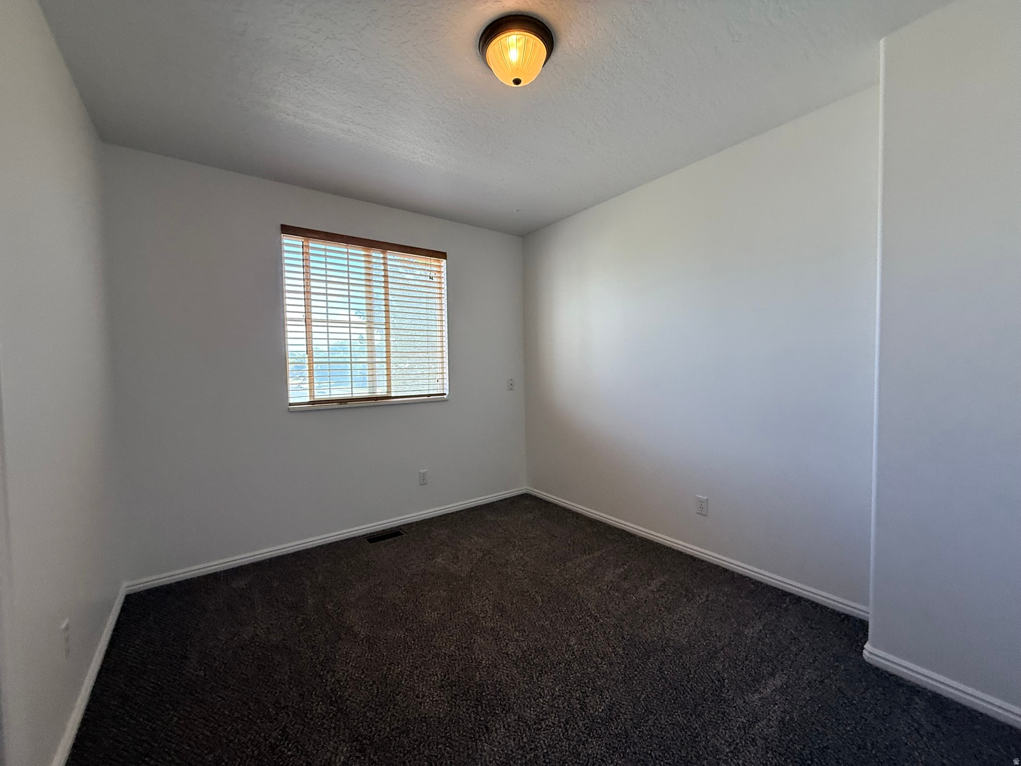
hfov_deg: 102.1
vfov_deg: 85.7
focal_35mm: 14
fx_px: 413
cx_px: 510
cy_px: 383
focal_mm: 2.22
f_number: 2.2
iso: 100
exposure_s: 1/120
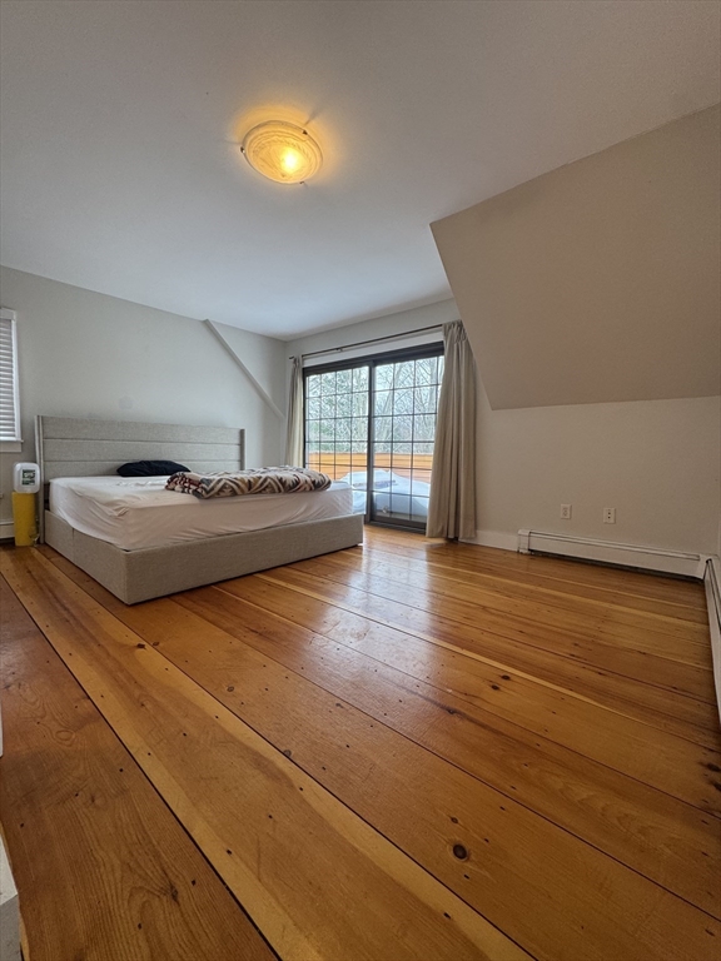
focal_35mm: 14
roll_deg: -1.3
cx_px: 360
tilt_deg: -4.1
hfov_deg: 85.7
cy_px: 480
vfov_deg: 102.1
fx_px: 389
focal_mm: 2.22
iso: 80
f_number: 2.2
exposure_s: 1/120
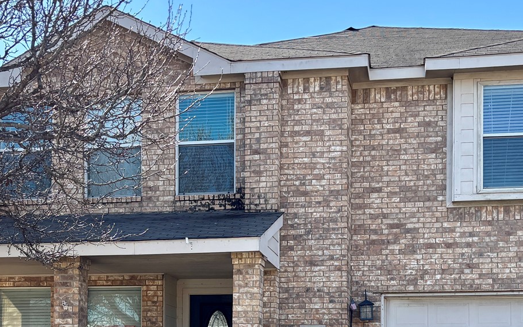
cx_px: 234
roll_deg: -0.4
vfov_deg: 20.1
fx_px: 884
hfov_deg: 32.9
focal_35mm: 62
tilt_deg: +2.2
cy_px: 352
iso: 50
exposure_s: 1/1164
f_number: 1.6
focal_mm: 5.96
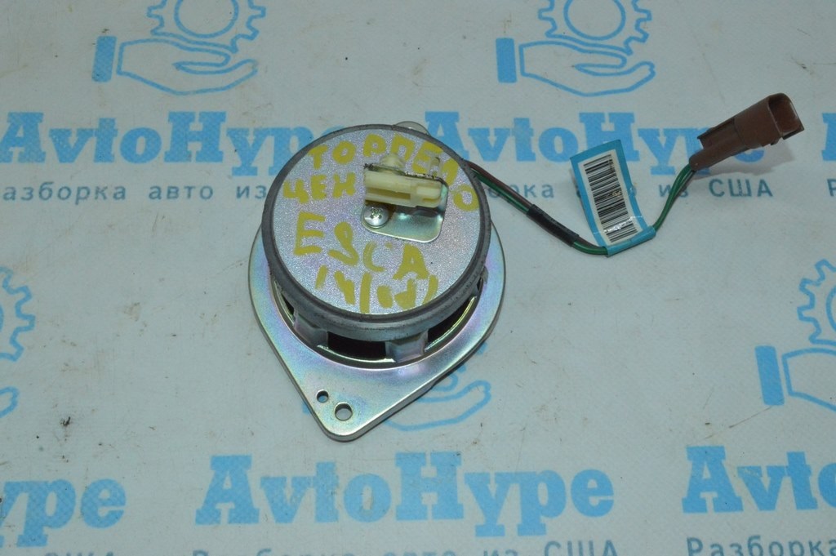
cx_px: 418
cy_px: 278
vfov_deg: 34.2
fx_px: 905
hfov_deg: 49.6
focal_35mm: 39
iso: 4000
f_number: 25
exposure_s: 1/60
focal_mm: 26
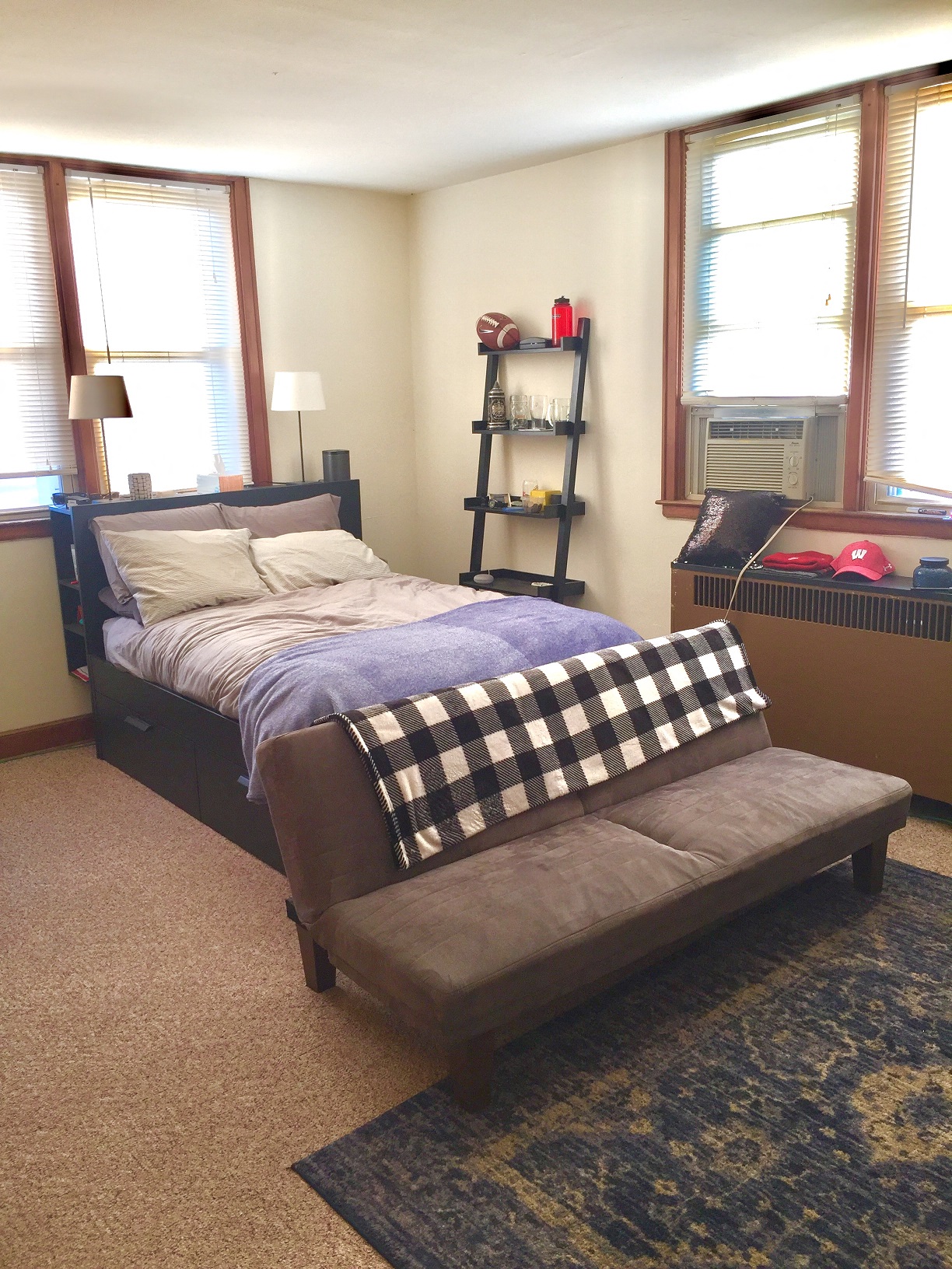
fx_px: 1063
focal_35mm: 29
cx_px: 476
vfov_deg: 61.7
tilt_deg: -11.2
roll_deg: +1.5
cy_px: 634
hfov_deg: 48.2
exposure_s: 1/60
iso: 40
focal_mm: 4.15
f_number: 2.2
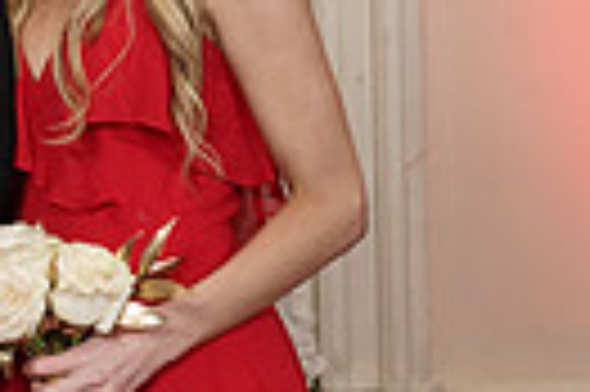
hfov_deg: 7.8
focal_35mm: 249
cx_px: -689
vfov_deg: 5.5
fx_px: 4076
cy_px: 43
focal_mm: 56
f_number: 4
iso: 2000
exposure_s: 1/160
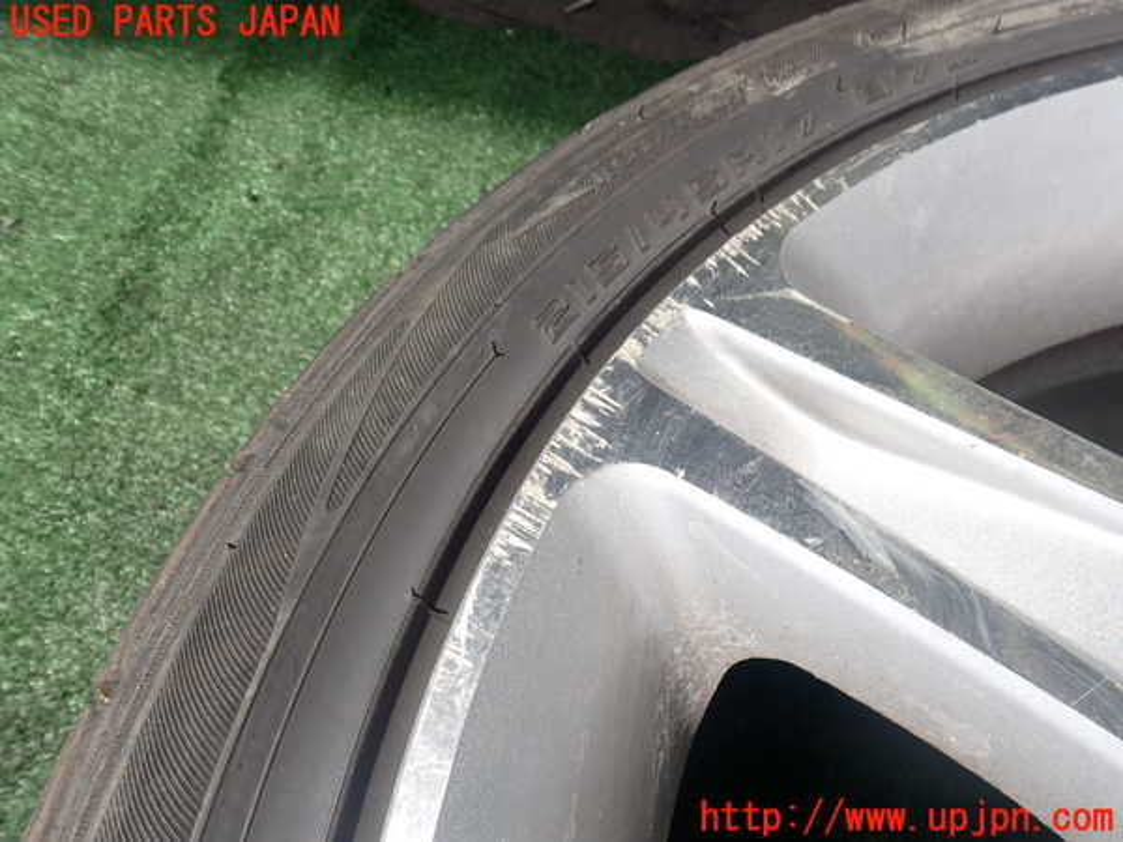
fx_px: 973
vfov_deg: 46.8
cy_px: 421
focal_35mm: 30
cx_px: 562
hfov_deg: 60.0
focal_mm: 5.4
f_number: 3.2
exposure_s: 1/640
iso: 100
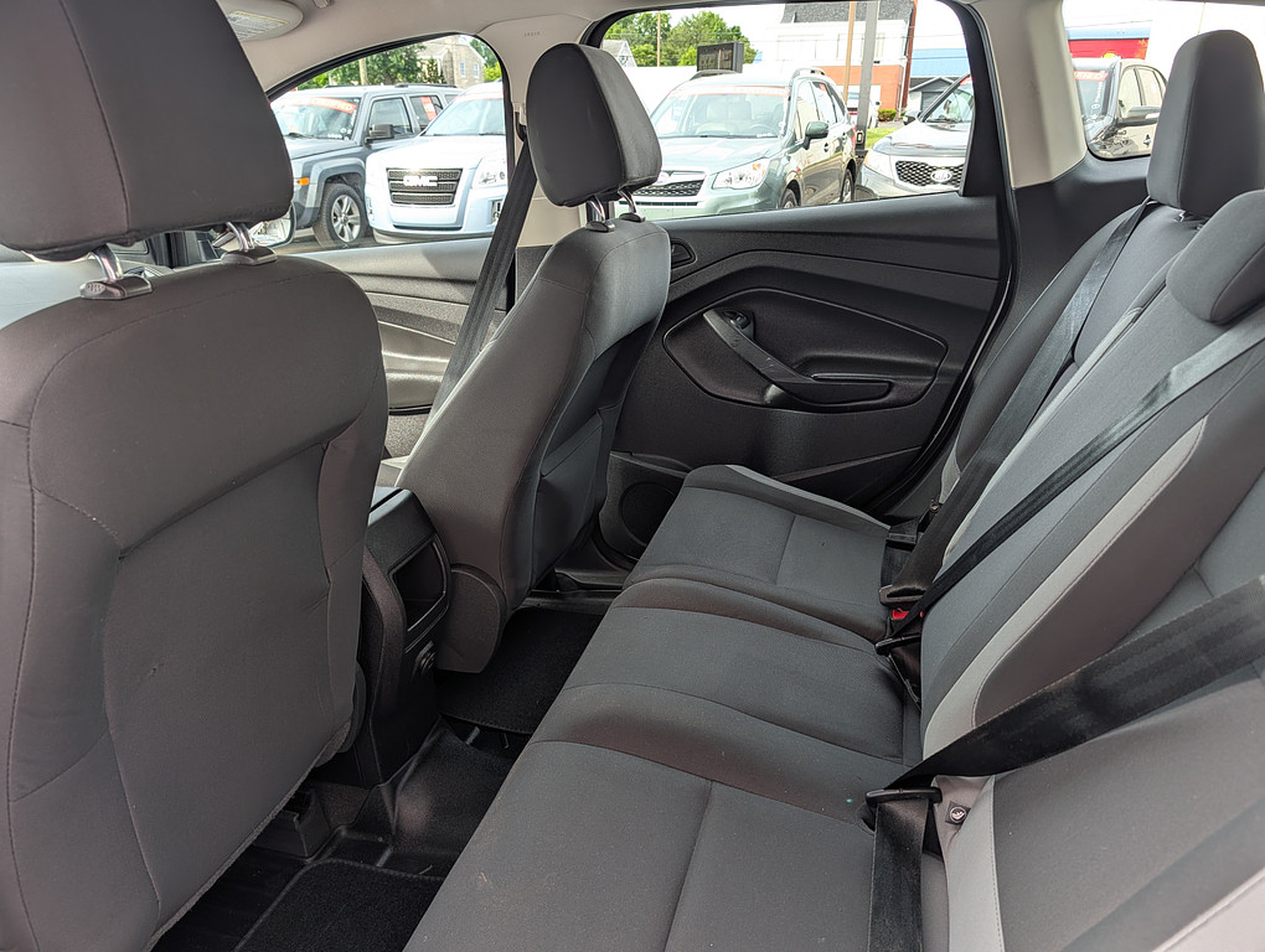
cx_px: 632
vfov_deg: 56.9
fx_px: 878
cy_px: 476
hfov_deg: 71.5
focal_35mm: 24
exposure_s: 1/88.8
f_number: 1.68
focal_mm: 6.9
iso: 20
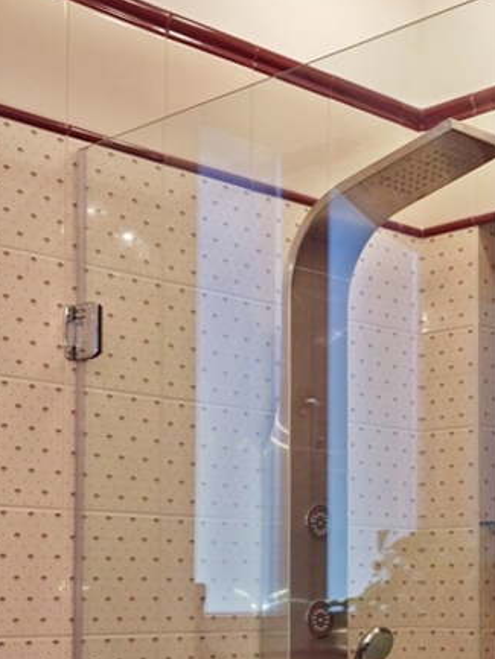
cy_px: 536
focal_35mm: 67
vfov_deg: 28.3
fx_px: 1277
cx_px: 318
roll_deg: -0.6
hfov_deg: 21.9
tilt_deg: +3.0
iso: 32
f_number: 2.2
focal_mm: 4.15
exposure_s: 1/45
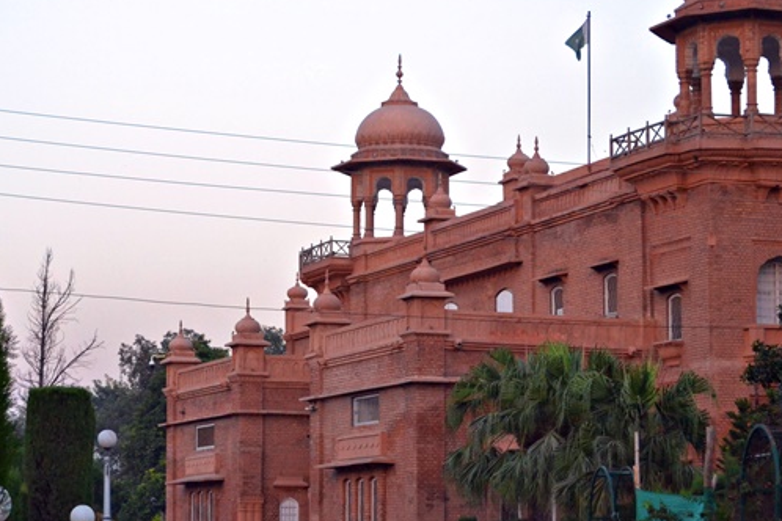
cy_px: 297
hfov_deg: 19.7
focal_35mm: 103
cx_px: 239
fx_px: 2237
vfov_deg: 13.3
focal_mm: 38
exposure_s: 1/500
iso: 2000
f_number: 5
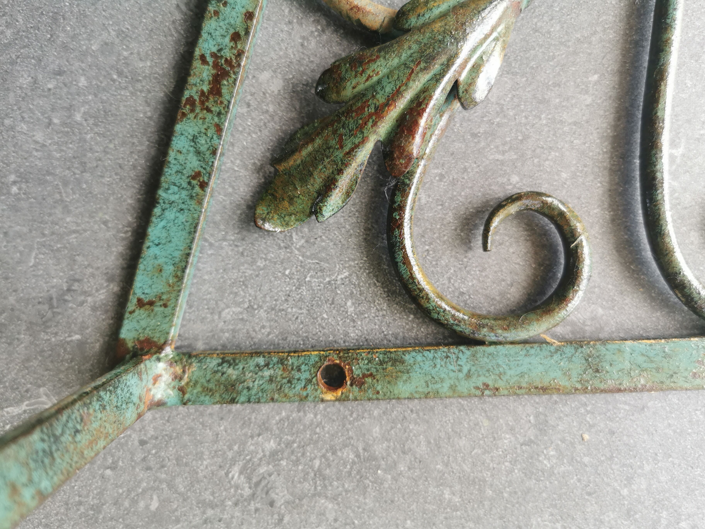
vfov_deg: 51.4
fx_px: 550
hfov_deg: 65.3
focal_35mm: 27
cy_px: 264
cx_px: 352
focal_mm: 5.56
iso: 100
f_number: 1.6
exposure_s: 1/100
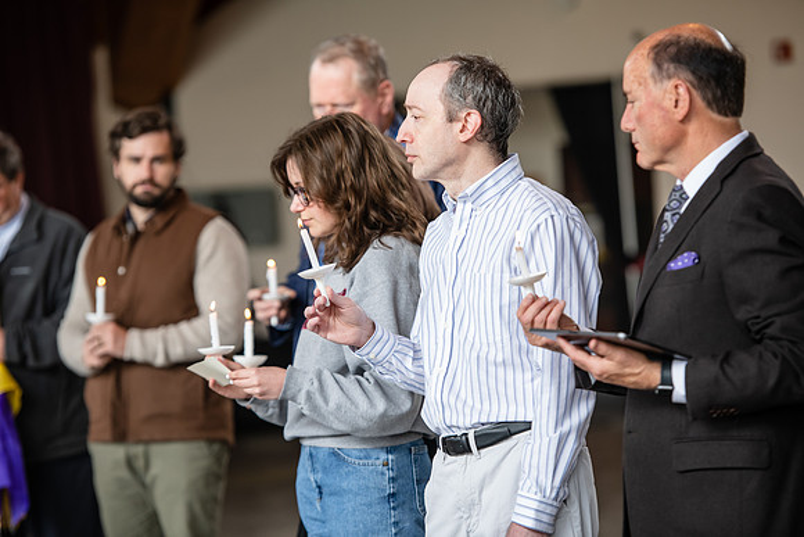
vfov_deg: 9.5
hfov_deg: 14.2
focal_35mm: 145
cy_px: 268
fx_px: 3239
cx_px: 402
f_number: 3.2
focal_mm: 145
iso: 800
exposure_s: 1/250
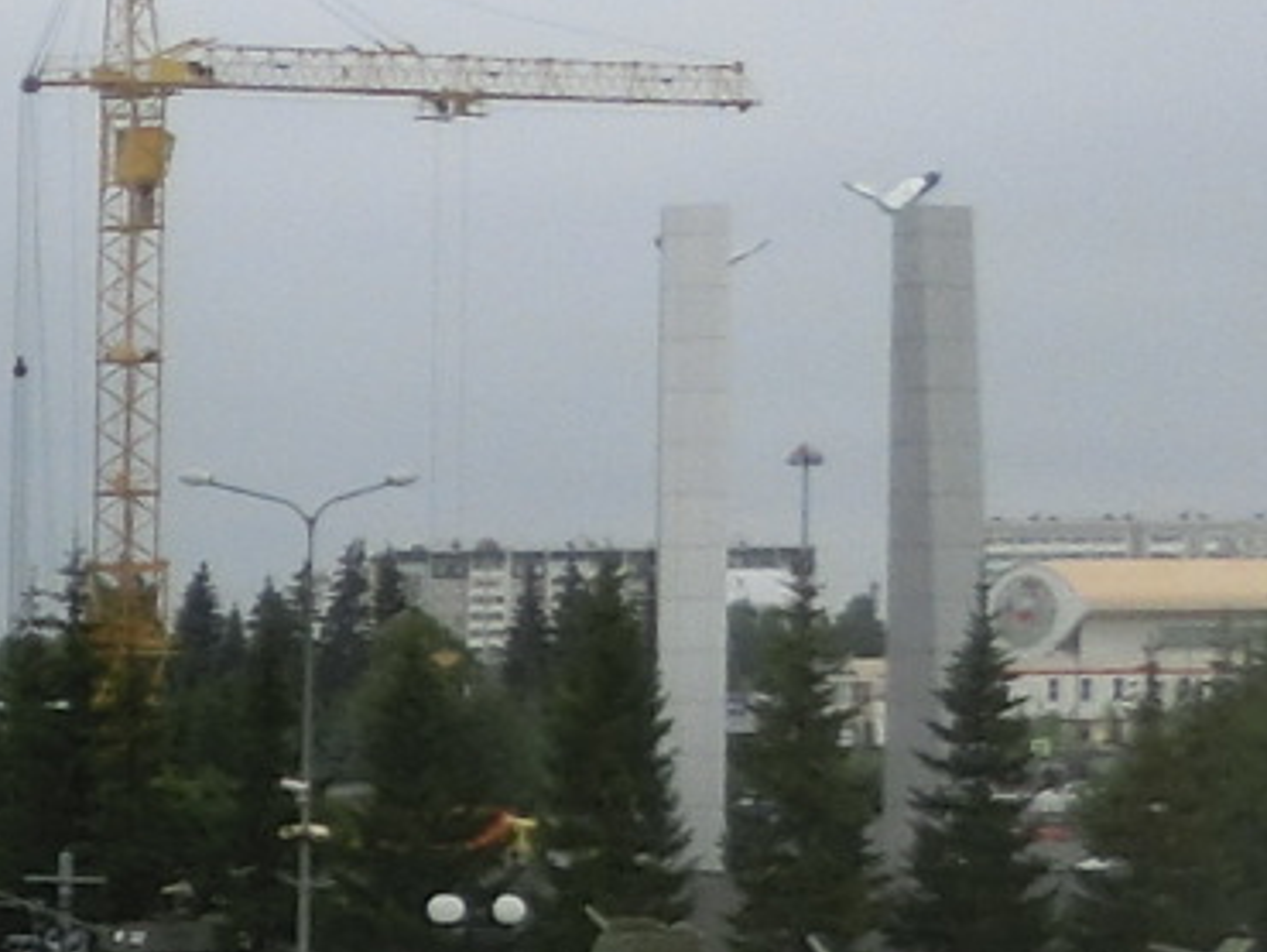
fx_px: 6080
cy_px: 1140
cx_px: -1657
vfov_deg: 8.8
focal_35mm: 166
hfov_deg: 10.4
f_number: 3
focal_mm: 4.24
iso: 80
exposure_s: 1/320
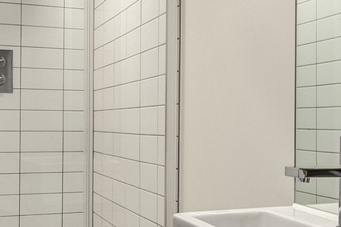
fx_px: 587
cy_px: 135
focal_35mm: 62
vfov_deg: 21.8
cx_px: 185
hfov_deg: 32.4
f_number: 11
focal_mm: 14
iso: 400
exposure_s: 1/10
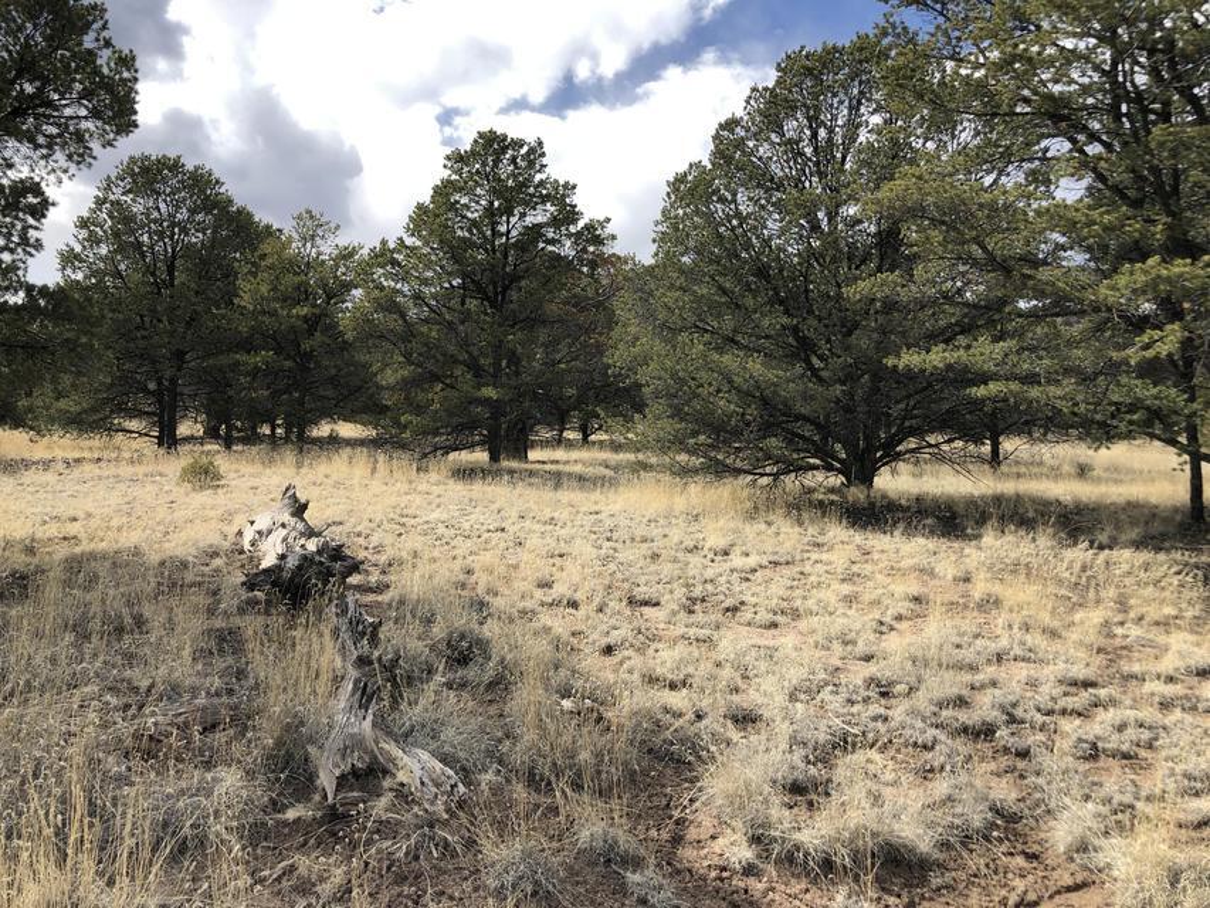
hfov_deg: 63.4
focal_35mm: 28
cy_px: 454
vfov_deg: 49.8
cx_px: 605
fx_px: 979
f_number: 1.8
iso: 20
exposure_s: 1/1600
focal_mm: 3.99
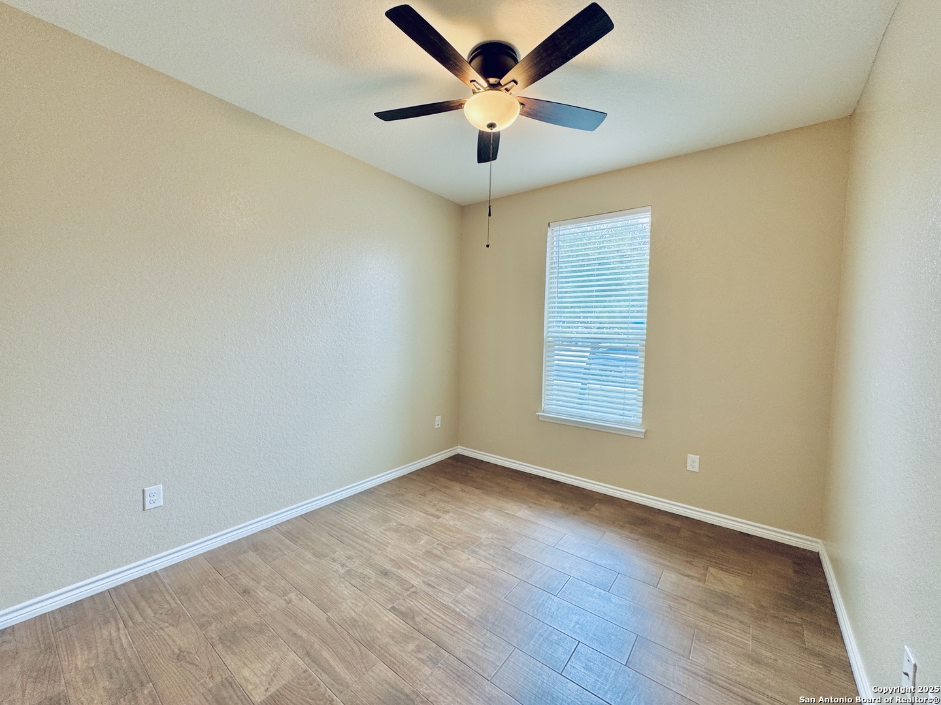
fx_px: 381
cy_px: 352
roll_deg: -1.3
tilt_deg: -3.0
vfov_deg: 85.7
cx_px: 470
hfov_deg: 102.1
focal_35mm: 14
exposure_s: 1/120
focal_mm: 2.22
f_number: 2.2
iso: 100
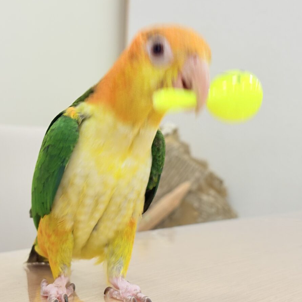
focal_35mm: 62
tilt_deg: +1.0
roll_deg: -1.3
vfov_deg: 27.7
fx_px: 612
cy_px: 151
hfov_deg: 27.6
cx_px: 187
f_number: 1.6
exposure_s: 1/100
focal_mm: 5.96
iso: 80
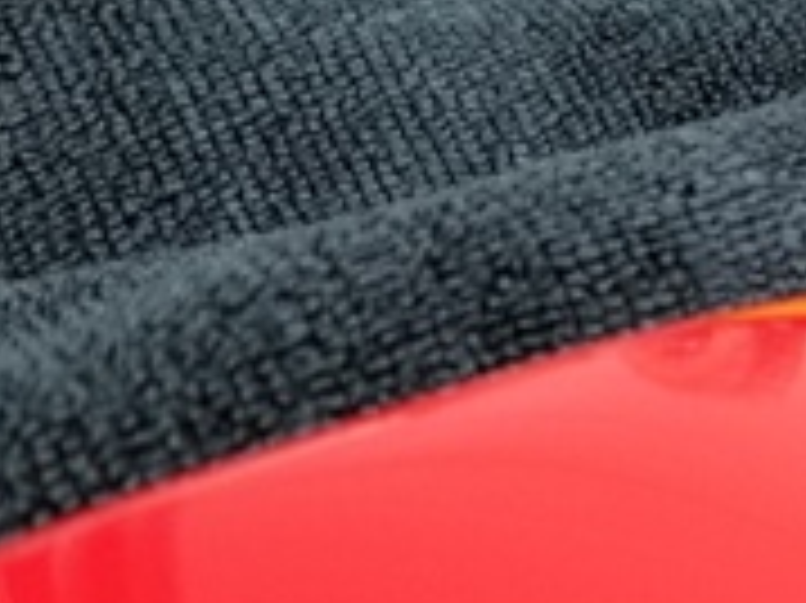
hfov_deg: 19.8
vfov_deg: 15.6
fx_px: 2164
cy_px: 598
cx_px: 977
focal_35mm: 93
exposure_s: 1/30
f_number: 1.7
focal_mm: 4.25
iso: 160
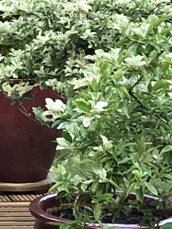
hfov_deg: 6.8
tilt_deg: -5.8
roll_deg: +0.2
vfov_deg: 9.4
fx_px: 1385
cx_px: -219
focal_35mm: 209
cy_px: -11
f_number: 1.8
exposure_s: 1/15
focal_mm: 4
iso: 50
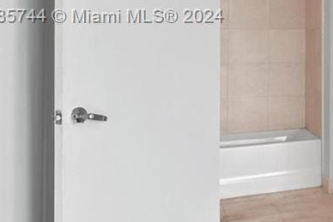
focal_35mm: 66
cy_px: 17
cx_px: 635
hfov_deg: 19.8
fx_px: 611
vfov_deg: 20.2
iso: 125
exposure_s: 1
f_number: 9
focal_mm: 16
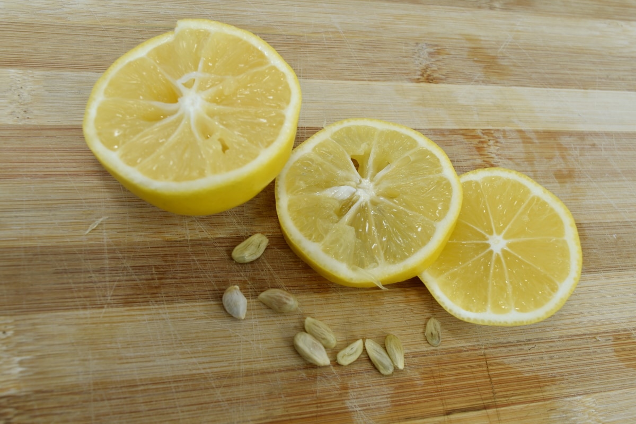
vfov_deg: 40.0
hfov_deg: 57.2
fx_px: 583
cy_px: 212
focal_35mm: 33
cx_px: 318
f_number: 9
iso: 100
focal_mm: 22
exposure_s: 1/100
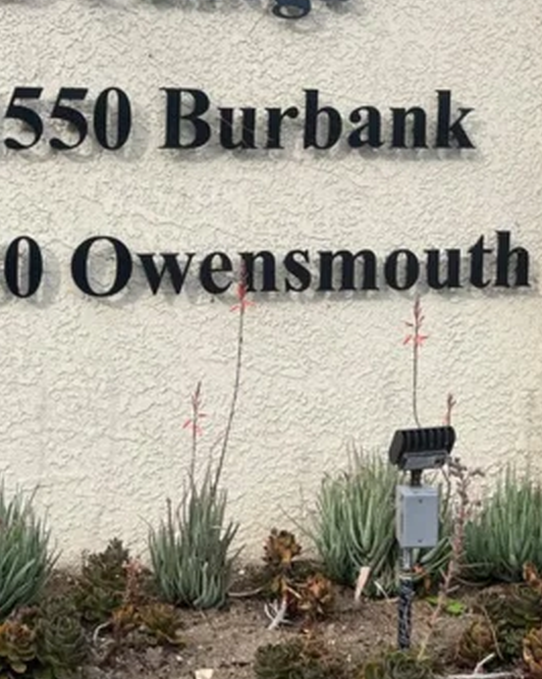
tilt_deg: -5.7
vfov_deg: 33.0
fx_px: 1144
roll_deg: -1.2
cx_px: 62
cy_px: 277
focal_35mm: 57
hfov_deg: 25.9
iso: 50
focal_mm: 5.7
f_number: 1.5
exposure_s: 1/1597
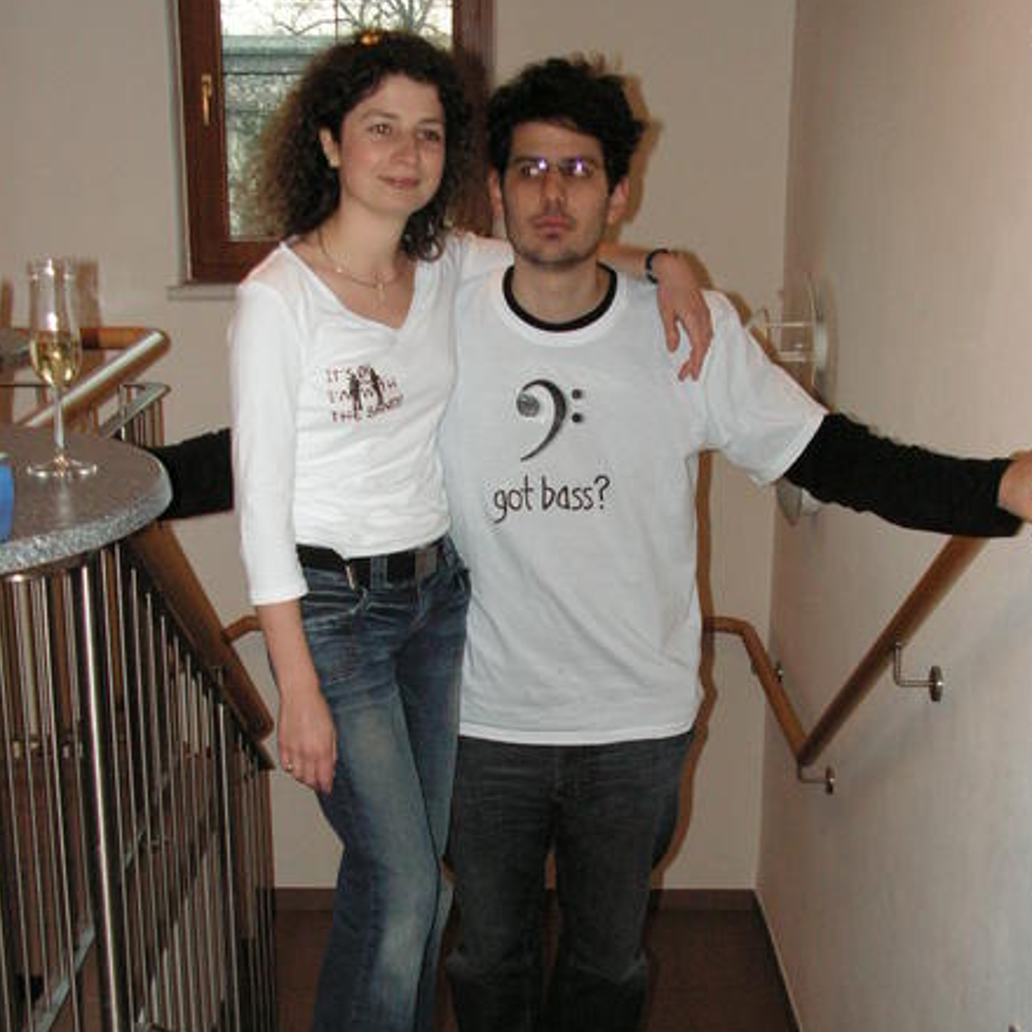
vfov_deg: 32.0
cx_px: 523
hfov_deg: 32.2
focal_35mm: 53
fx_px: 1788
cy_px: 657
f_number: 3.2
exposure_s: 1/40
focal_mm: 7.4
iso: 160
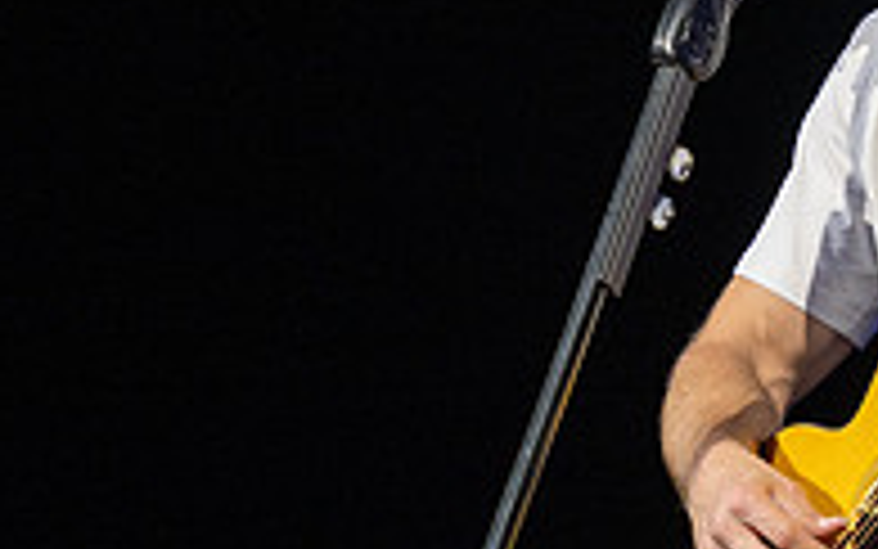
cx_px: 556
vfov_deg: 2.5
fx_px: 12662
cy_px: 124
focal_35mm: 529
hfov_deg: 4.0
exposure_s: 1/800
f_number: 2.8
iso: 1250
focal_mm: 160
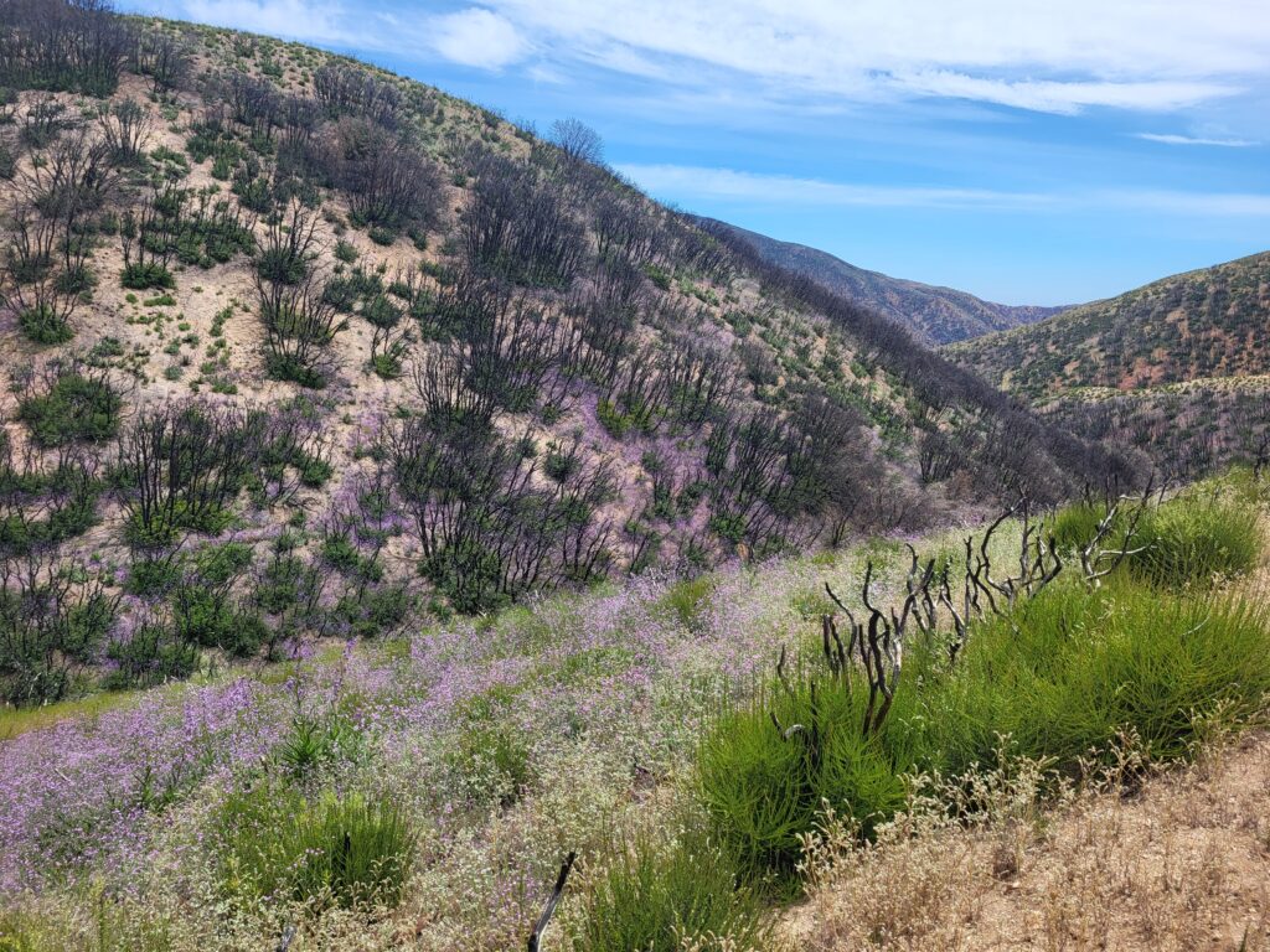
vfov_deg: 53.1
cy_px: 476
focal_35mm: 26
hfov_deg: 67.3
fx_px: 954
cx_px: 635
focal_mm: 5.4
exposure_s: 1/2128
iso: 40
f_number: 1.8
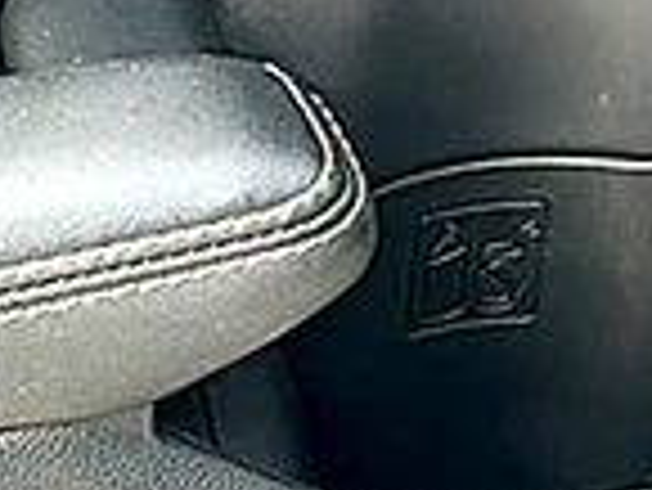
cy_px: -488
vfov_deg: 6.1
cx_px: 328
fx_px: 4449
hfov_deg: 8.4
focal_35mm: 236
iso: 80
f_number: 1.78
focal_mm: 6.86
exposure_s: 1/215
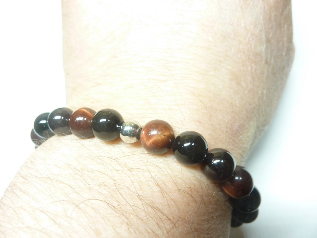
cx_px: 158
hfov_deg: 69.4
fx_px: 229
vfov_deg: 54.9
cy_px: 119
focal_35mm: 25
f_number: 3.3
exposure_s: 1/30
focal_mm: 4.1
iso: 80
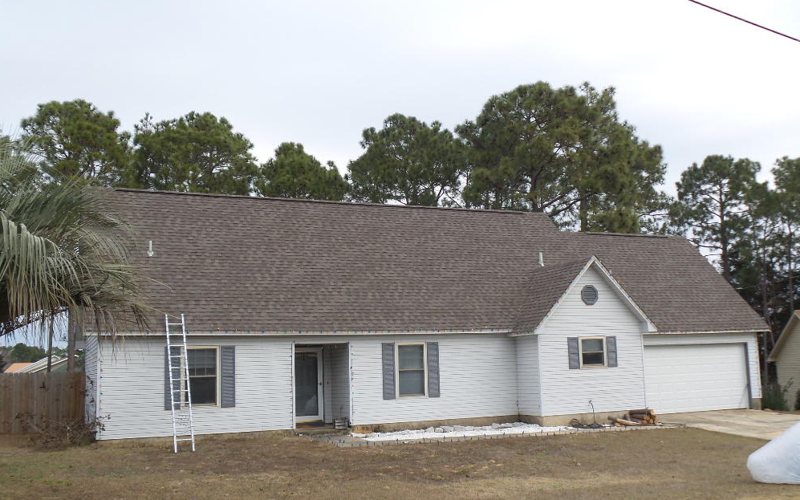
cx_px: 408
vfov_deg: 34.4
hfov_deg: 52.7
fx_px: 807
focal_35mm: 37
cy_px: 276
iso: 100
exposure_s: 1/400
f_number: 3.8
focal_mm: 6.2
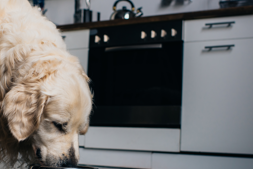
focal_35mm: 59
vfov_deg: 22.9
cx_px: 92
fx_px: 415
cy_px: 117
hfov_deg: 33.7
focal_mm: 35
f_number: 4
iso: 320
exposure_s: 1/160
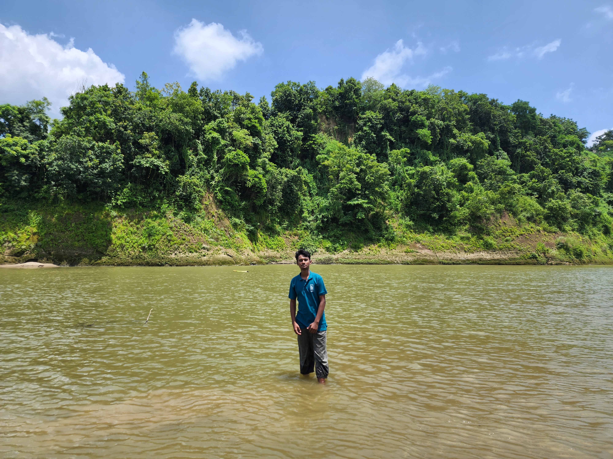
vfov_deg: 58.9
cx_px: 306
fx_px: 407
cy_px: 230
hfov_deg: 73.9
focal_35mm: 23
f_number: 1.8
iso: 12
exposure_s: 1/703
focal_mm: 6.4
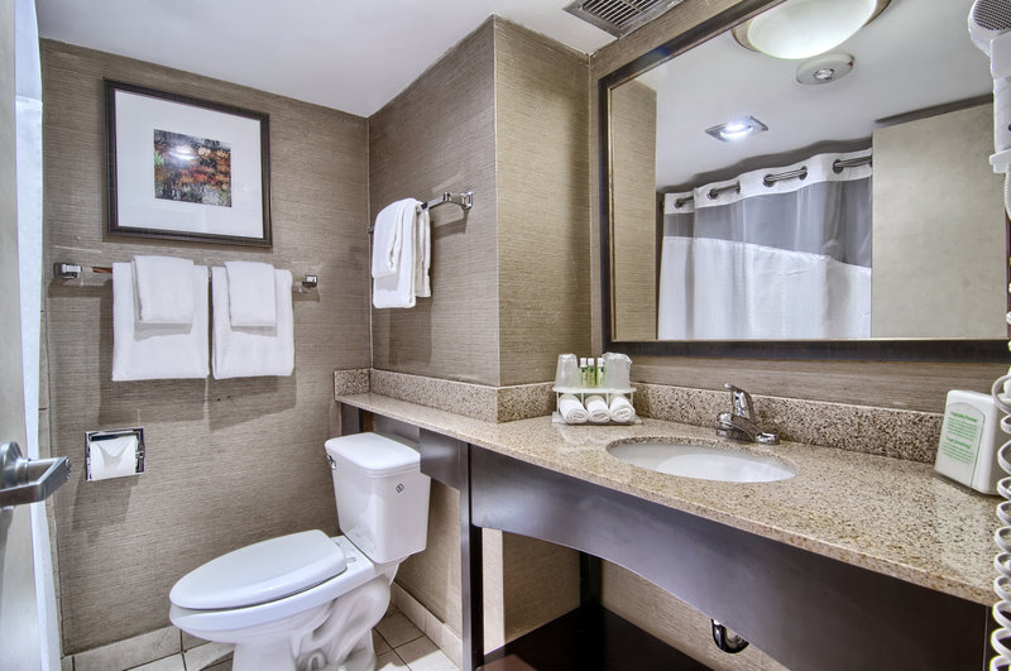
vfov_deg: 71.9
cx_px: 506
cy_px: 336
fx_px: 463
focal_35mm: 16
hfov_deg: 95.1
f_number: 8
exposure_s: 5
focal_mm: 11
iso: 100
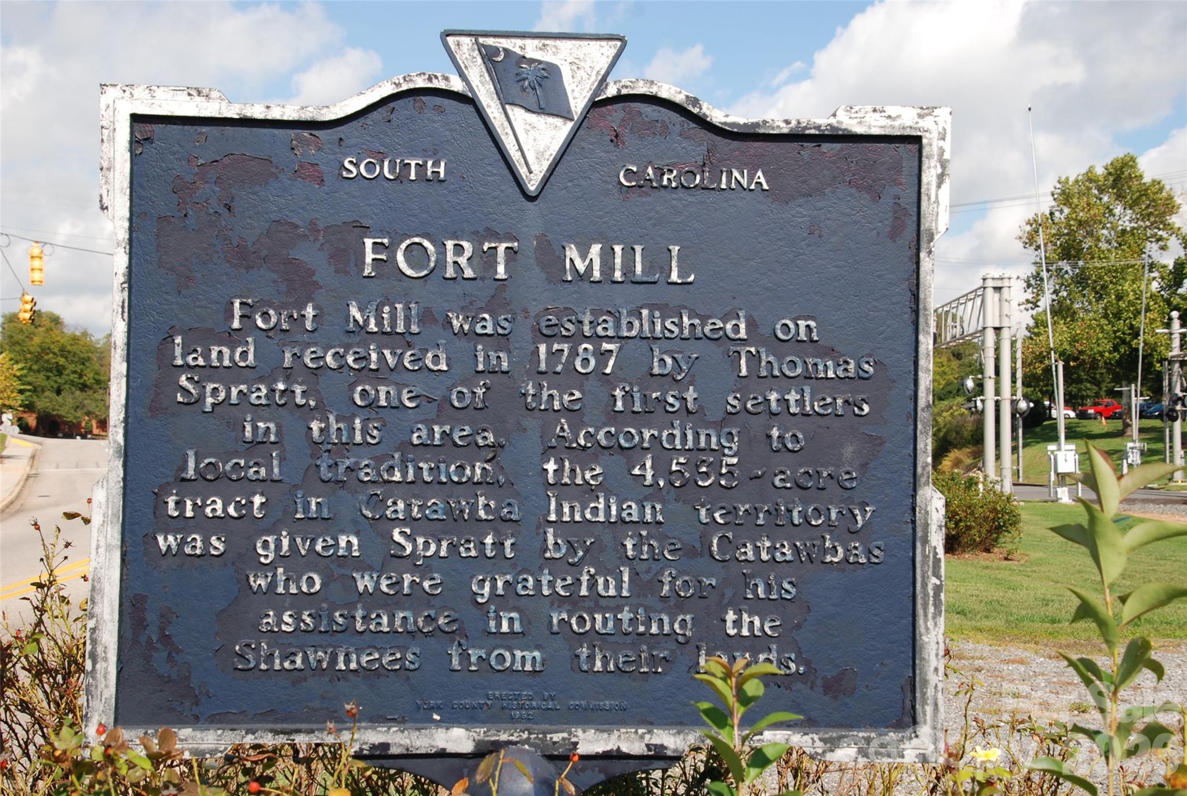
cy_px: 398
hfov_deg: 37.8
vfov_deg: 25.9
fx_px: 1734
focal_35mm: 52
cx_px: 594
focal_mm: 35
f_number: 9
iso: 200
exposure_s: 1/320
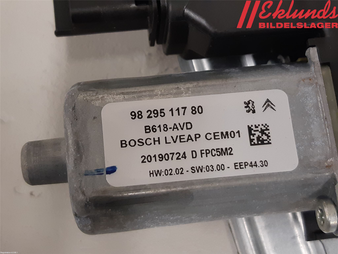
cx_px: 169
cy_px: 127
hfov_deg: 67.3
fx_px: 254
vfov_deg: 53.1
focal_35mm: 26
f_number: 1.7
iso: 160
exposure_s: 1/50
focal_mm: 3.93
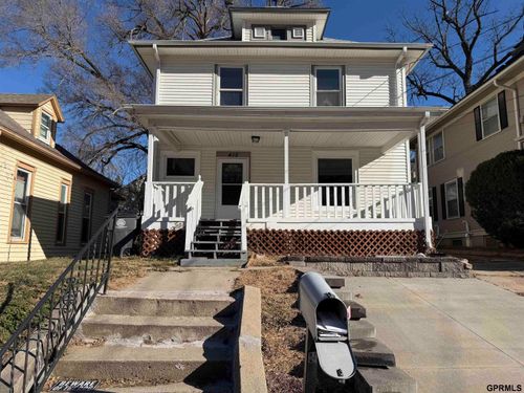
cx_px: 262
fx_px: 363
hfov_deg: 71.6
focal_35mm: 24
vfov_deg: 56.8
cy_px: 196
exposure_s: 1/5714
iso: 80
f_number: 1.78
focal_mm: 6.76
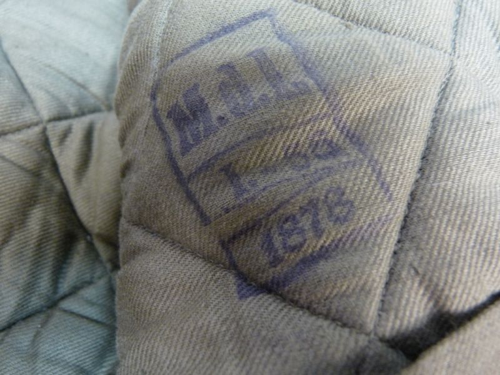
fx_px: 390
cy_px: 188
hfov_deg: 65.3
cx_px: 250
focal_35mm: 27
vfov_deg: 51.4
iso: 400
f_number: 2.8
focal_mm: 4.8
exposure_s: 1/8
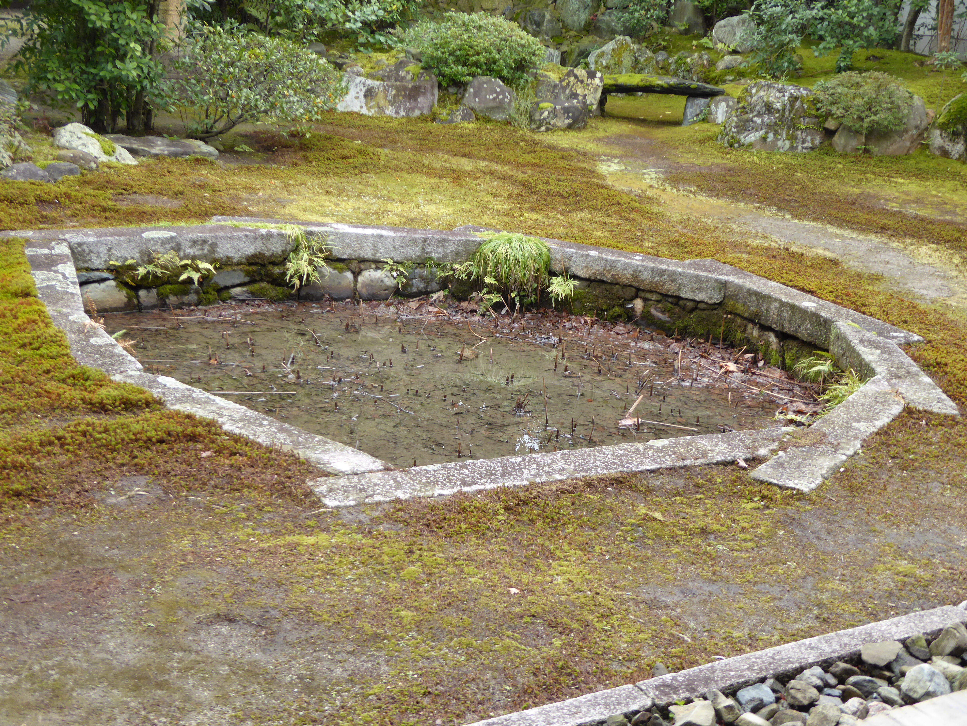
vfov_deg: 29.7
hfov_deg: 38.9
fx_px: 1369
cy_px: 363
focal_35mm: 49
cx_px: 484
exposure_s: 1/60
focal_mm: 8.4
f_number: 4
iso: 125
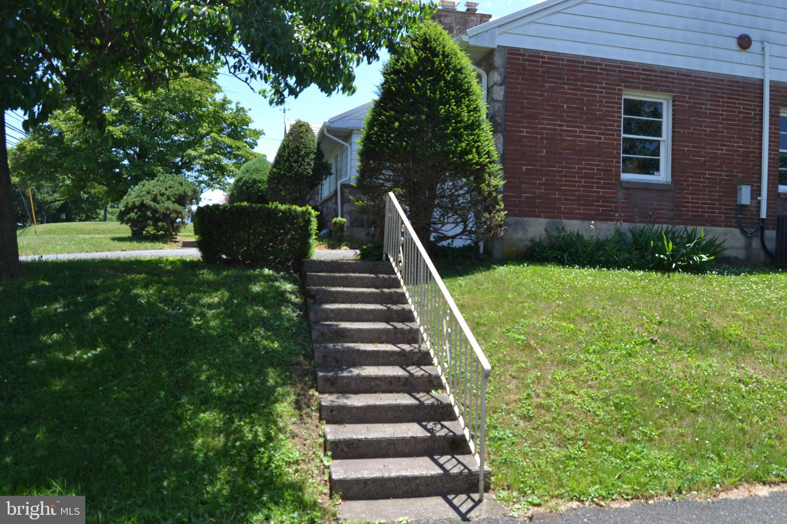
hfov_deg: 67.4
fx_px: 590
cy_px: 262
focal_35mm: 27
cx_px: 394
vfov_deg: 47.9
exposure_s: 1/160
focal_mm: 18
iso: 100
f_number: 6.3
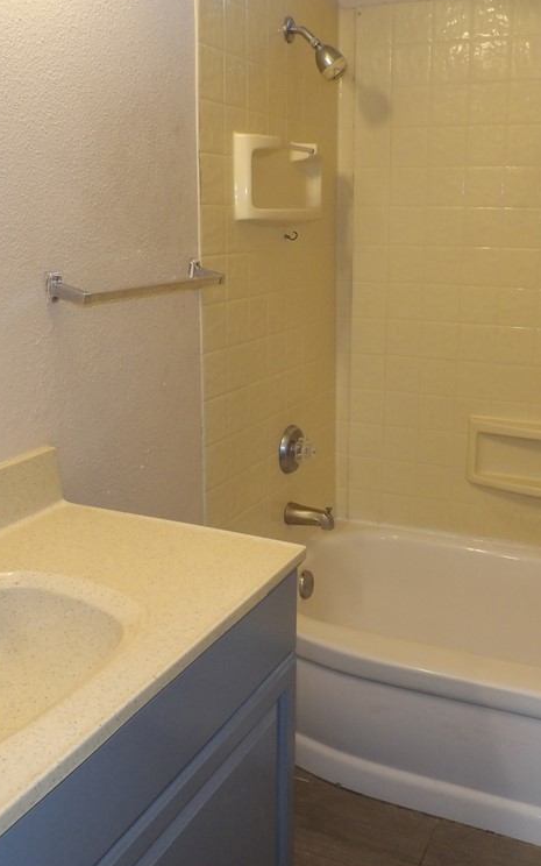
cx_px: 306
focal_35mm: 35
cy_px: 428
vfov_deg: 55.3
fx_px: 826
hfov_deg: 36.2
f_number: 3.2
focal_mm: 4.3
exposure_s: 1/60
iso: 200
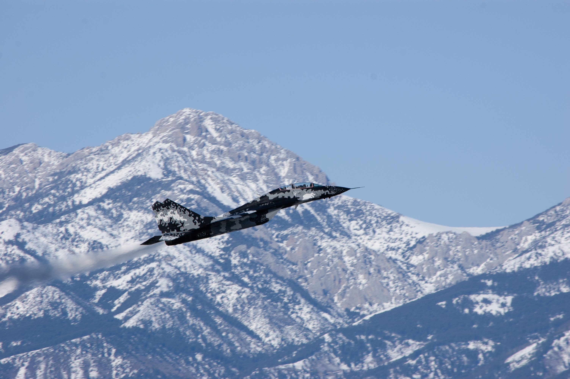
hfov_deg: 6.9
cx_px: 285
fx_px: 4746
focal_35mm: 300
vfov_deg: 4.6
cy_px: 190
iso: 200
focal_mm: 200
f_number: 9
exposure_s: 1/800
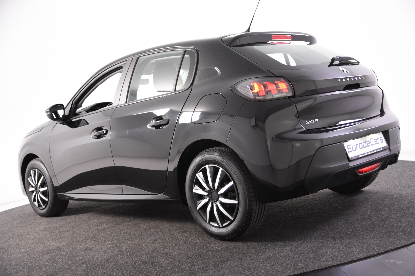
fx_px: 536
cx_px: 208
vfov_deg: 28.9
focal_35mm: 46
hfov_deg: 42.3
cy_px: 138
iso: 1600
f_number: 4
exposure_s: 1/60
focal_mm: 31
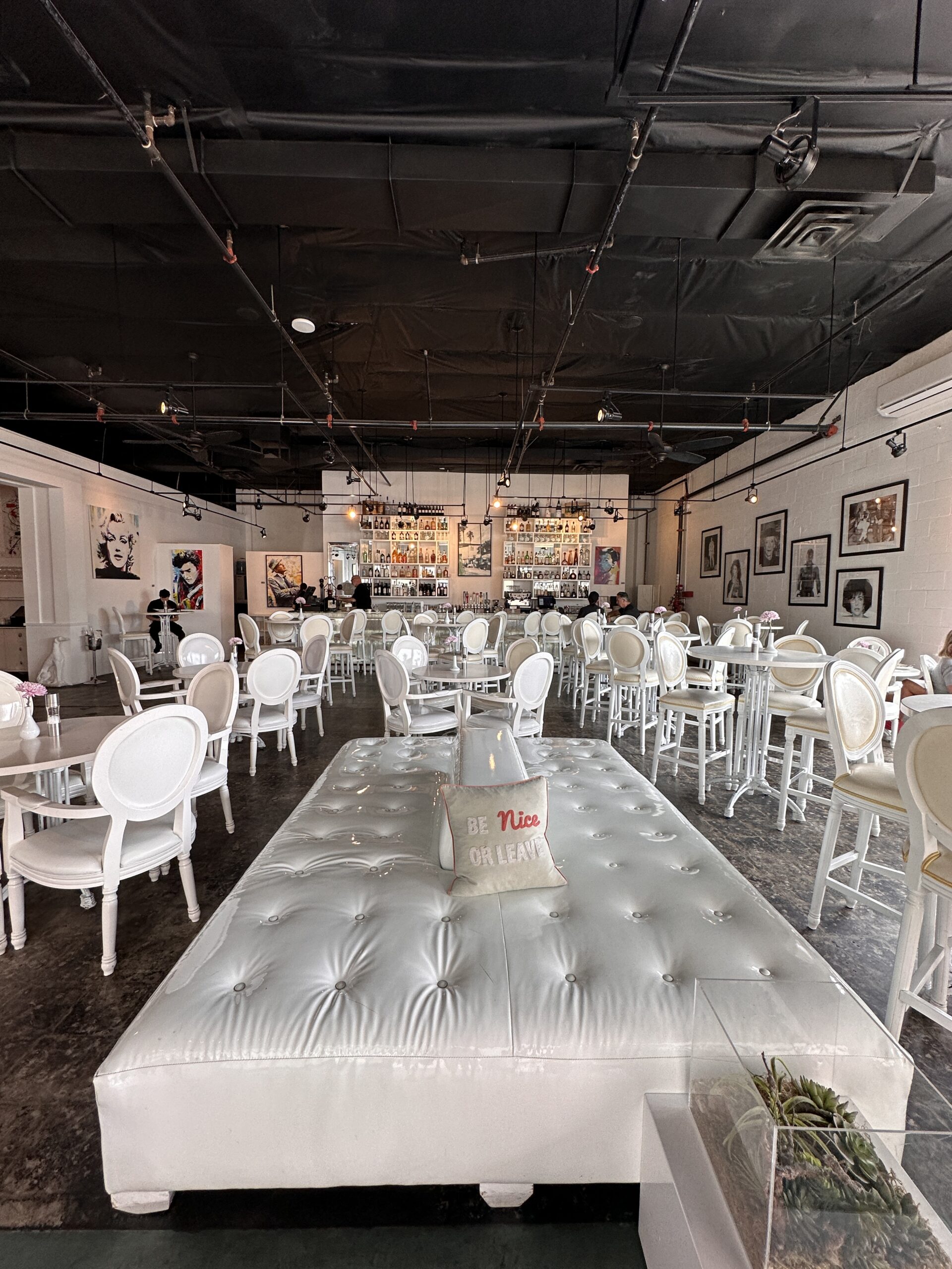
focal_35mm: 14
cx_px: 476
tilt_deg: -4.3
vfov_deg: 102.1
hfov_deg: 85.7
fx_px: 513
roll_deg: -1.1
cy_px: 634
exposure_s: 1/120
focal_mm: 2.22
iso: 100
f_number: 2.2
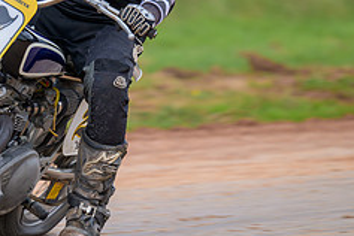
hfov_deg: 4.4
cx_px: -108
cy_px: 49
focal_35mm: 465
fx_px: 4572
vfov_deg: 3.0
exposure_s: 1/320
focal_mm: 170
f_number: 4
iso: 220
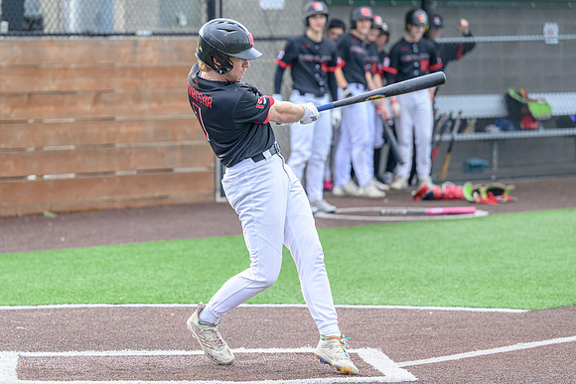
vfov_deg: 7.9
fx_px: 2795
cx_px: 181
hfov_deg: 11.7
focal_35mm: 175
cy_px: 177
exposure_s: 1/2000
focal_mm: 120
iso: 1100
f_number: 2.8
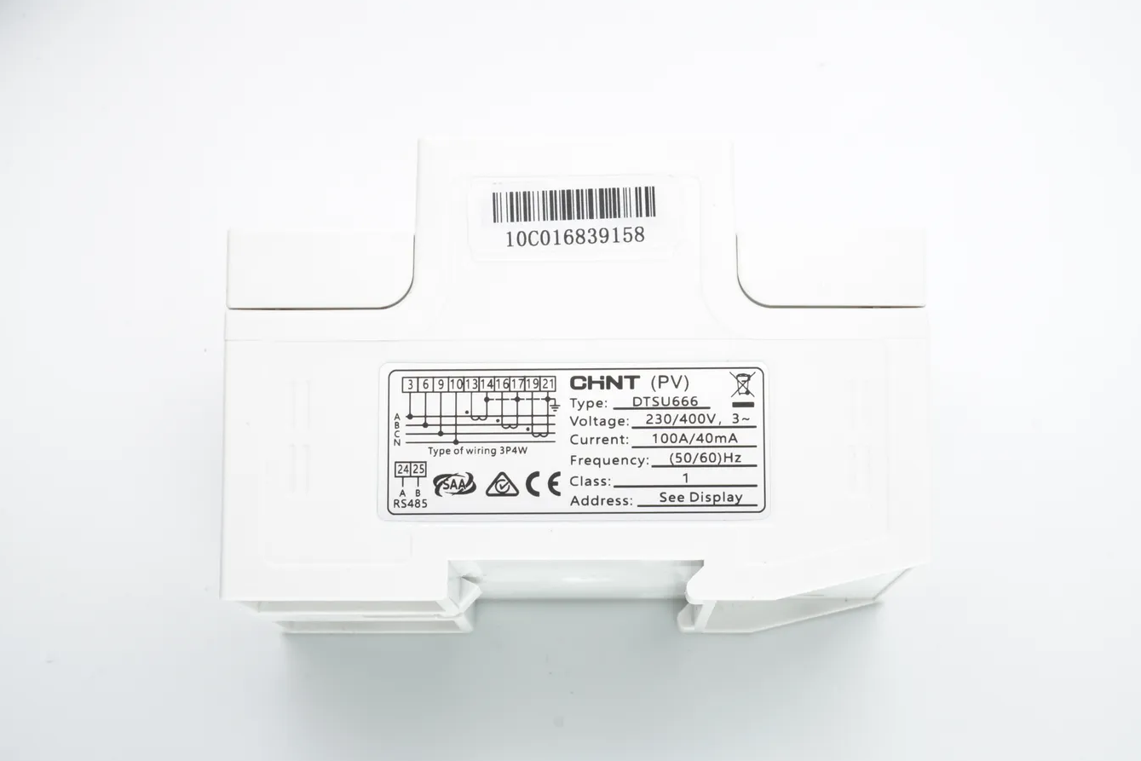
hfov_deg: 24.2
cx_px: 556
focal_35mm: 84
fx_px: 2662
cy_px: 368
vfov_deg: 16.3
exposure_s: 1/4
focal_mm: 50
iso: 100
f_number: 20
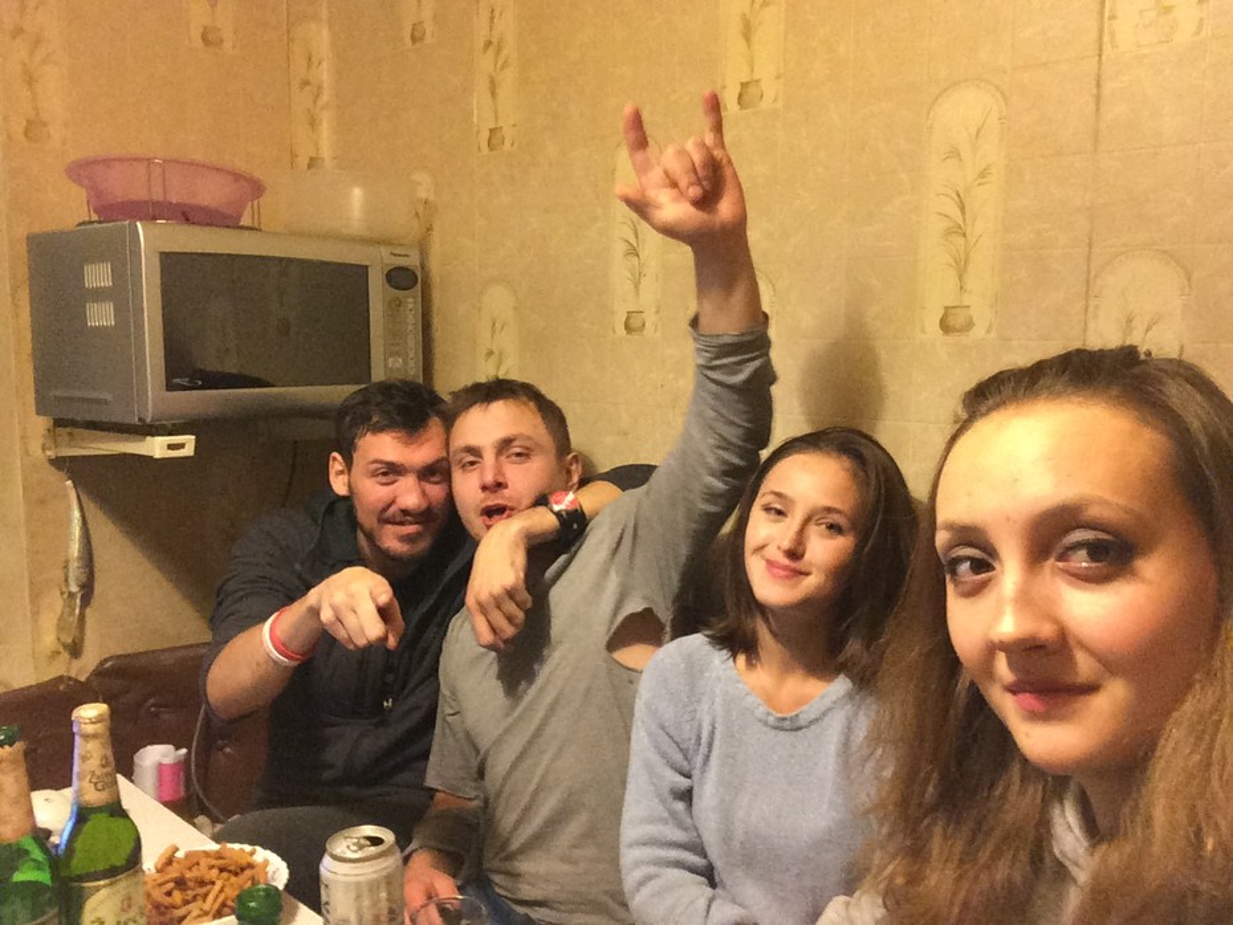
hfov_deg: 58.3
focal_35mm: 31
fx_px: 1104
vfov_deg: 45.5
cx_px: 616
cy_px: 462
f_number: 2.4
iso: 400
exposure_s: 1/20
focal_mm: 2.15
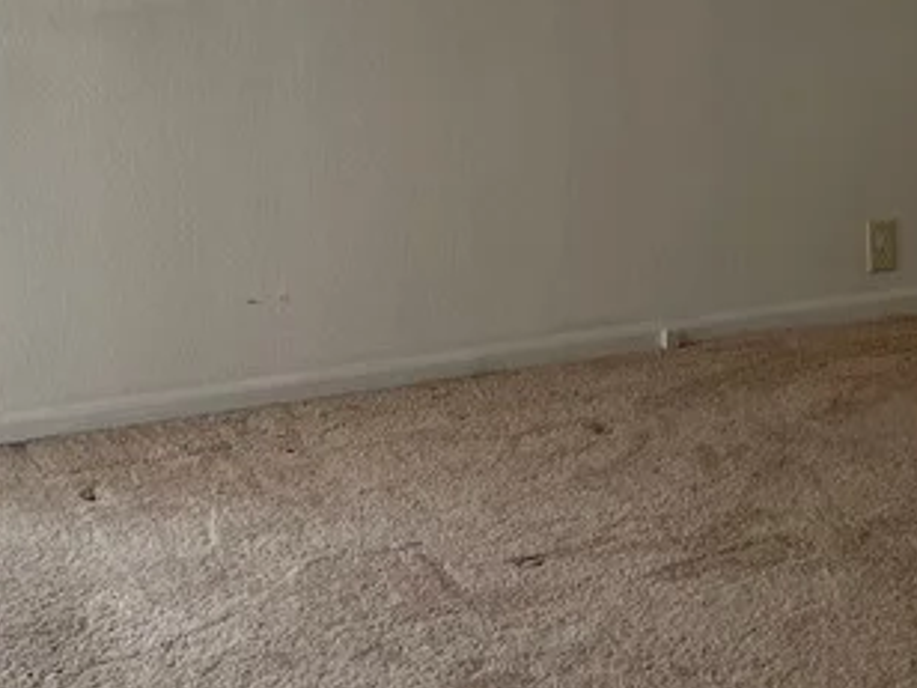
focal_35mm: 83
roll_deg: +0.7
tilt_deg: -4.1
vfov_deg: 16.9
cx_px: 485
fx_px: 2199
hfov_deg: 23.6
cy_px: -161
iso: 50
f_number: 1.6
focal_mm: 5.1
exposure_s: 1/121
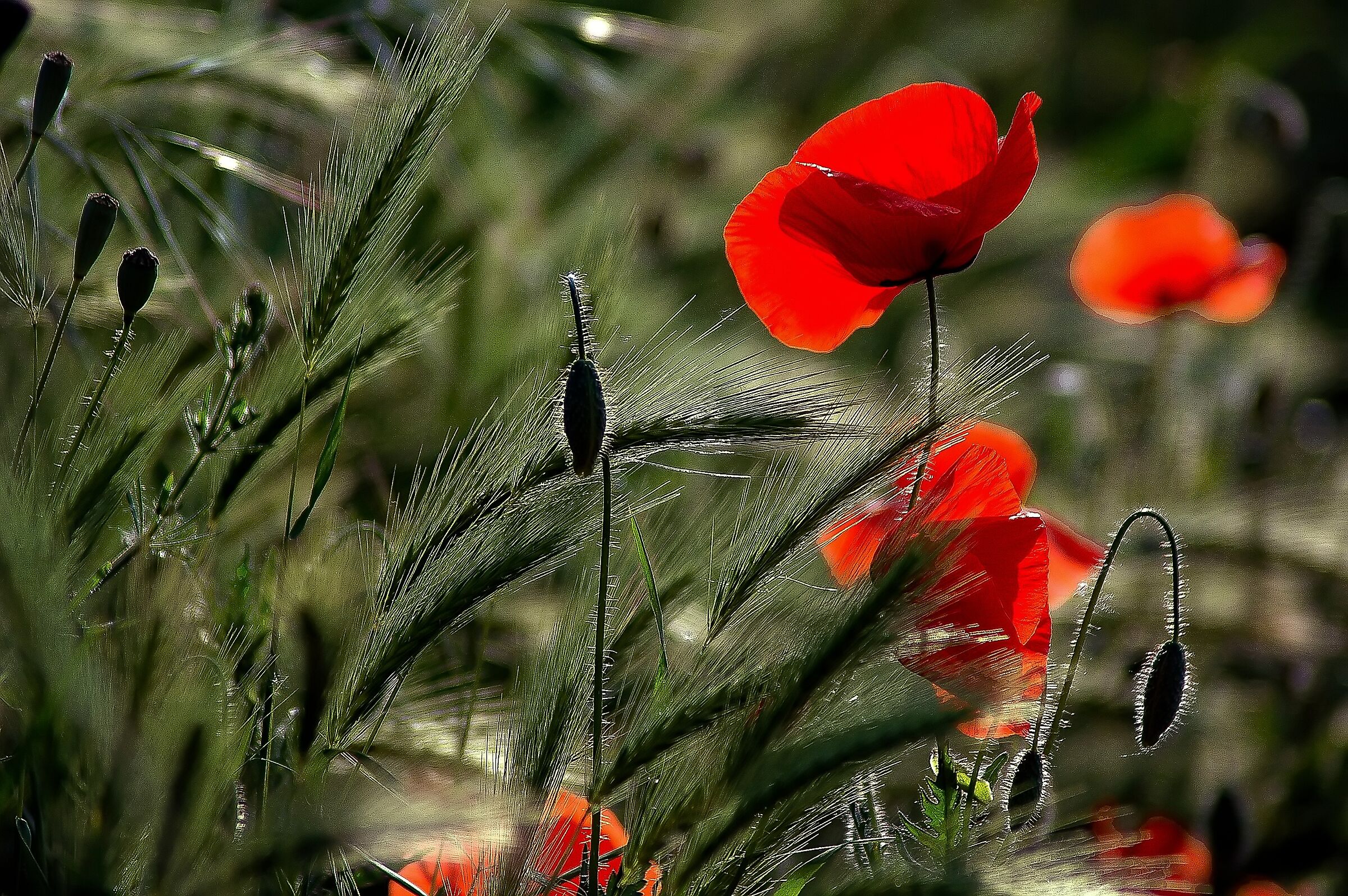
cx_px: 674
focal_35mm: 300
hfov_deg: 6.9
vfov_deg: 4.6
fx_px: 11224
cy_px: 448
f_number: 5
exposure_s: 1/1500
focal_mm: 200
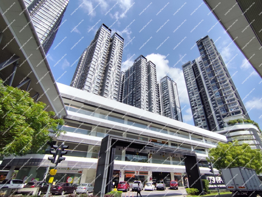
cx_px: 131
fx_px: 121
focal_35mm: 16
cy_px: 98
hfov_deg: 94.5
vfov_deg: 78.1
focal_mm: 1.65
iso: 50
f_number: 2.2
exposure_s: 1/2349
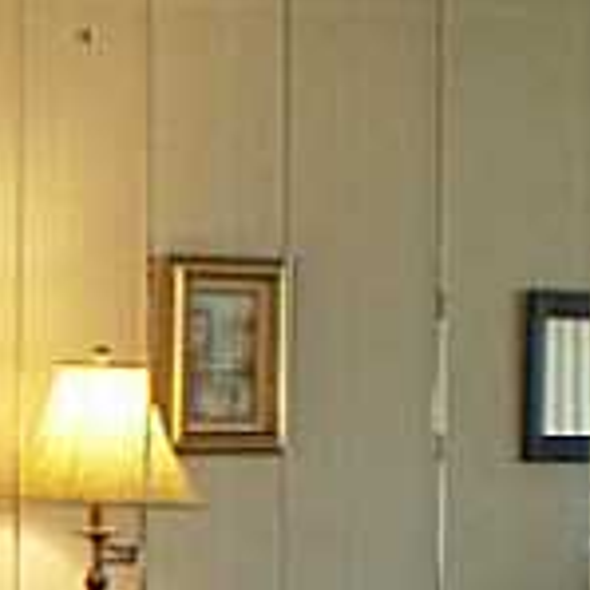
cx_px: -550
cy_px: 418
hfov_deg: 9.6
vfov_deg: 10.2
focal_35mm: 171
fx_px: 3297
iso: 200
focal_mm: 6.3
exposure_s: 1/30
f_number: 3.1
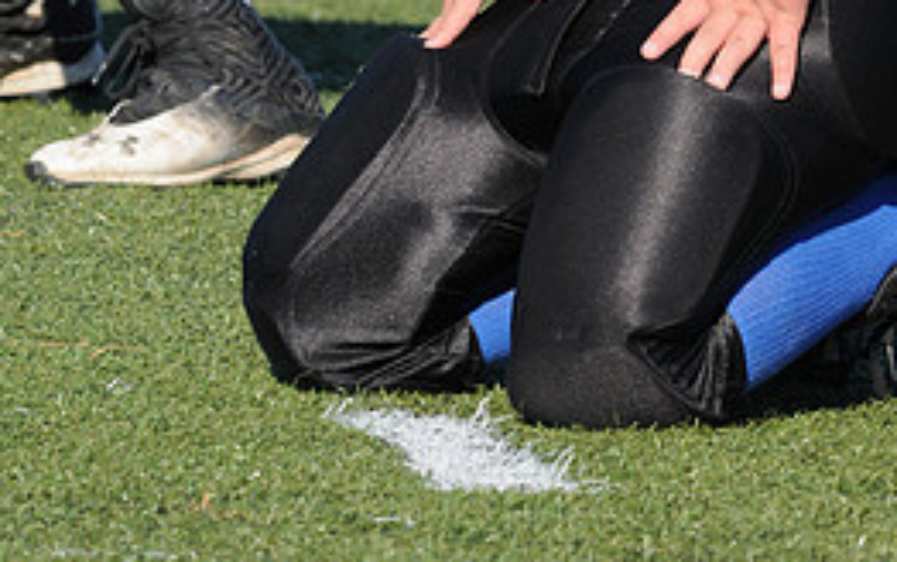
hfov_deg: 2.1
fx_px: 24775
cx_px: 597
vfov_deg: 1.3
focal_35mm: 1013
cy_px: -367
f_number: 7.1
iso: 200
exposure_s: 1/500
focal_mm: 300
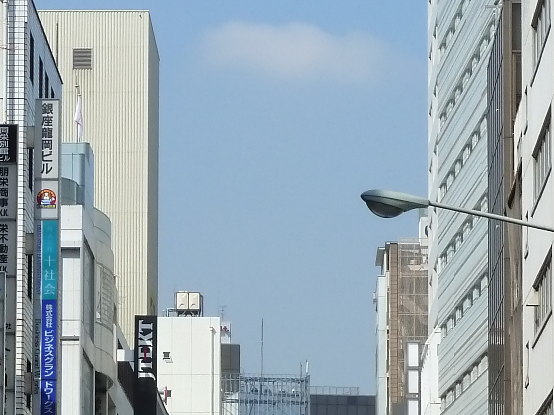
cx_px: 250
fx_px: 3601
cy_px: 438
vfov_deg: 6.6
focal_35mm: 225
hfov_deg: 8.8
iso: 200
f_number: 5
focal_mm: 11.9
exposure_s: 1/400
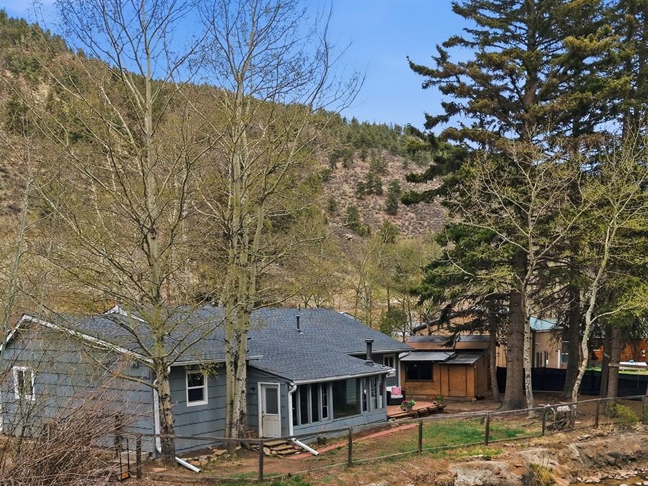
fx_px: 767
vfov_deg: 34.1
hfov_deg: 45.1
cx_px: 429
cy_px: 384
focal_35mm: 41
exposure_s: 1/4000
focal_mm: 8.7
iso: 300
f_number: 1.8
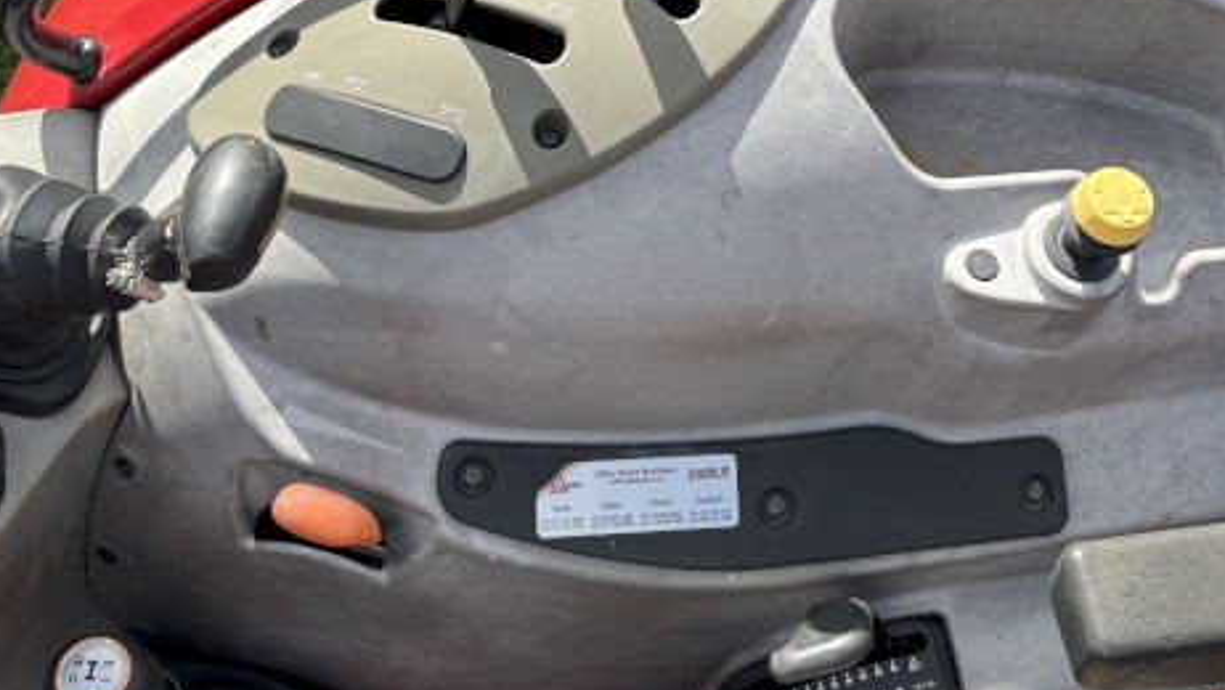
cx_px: 658
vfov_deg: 24.0
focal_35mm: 49
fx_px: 1592
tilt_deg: -56.0
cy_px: 119
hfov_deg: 42.1
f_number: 1.6
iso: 50
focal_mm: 5.96
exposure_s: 1/1152
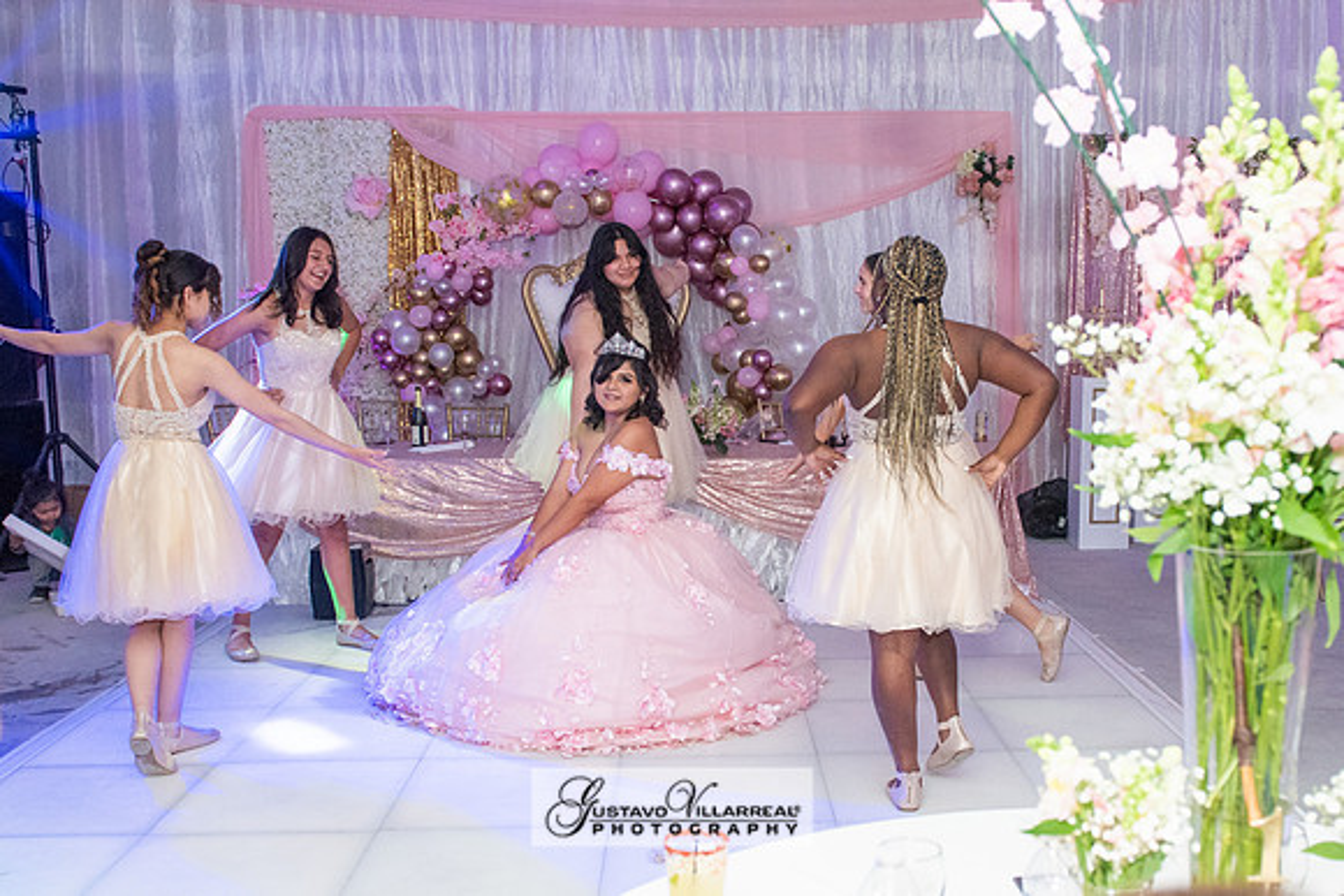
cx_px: 813
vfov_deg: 35.2
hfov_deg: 50.6
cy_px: 521
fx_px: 1411
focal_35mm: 38
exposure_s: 1/160
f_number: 4
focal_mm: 24
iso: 1250
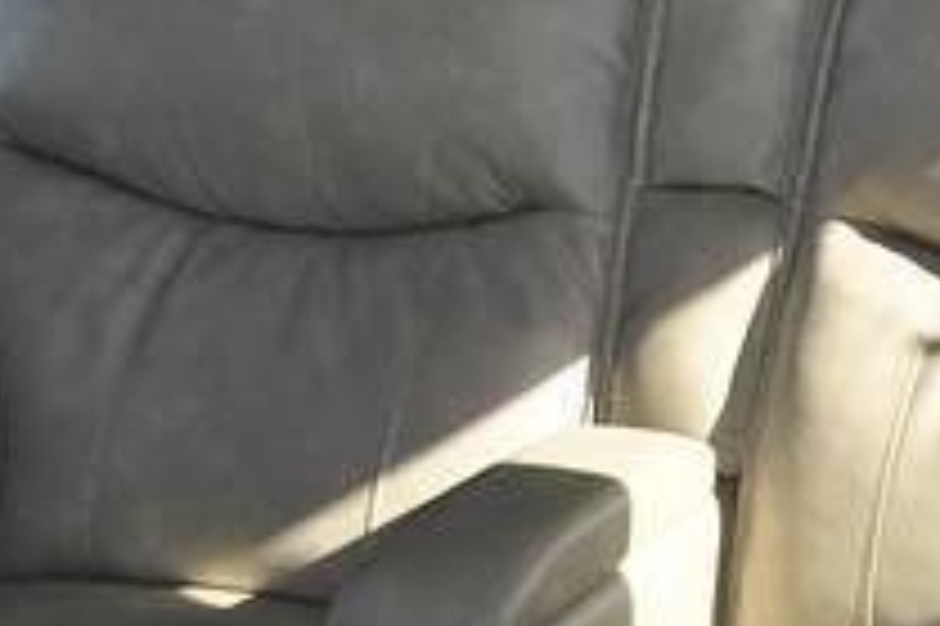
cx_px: 1295
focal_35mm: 129
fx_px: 3366
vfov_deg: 10.1
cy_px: -419
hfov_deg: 15.0
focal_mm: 18
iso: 400
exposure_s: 1/125
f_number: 3.5
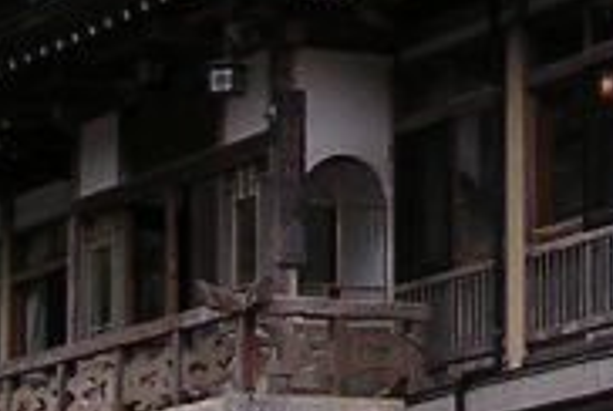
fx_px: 3786
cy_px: -313
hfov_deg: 9.1
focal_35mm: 222
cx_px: 879
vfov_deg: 6.1
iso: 100
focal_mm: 5.8
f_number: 2.8
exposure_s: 1/245
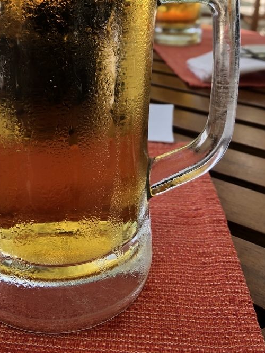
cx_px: 102
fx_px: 439
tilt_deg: -18.2
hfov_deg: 33.4
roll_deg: -0.1
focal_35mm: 43
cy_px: 84
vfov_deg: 42.4
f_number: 1.8
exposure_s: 1/120
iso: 25
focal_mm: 3.99
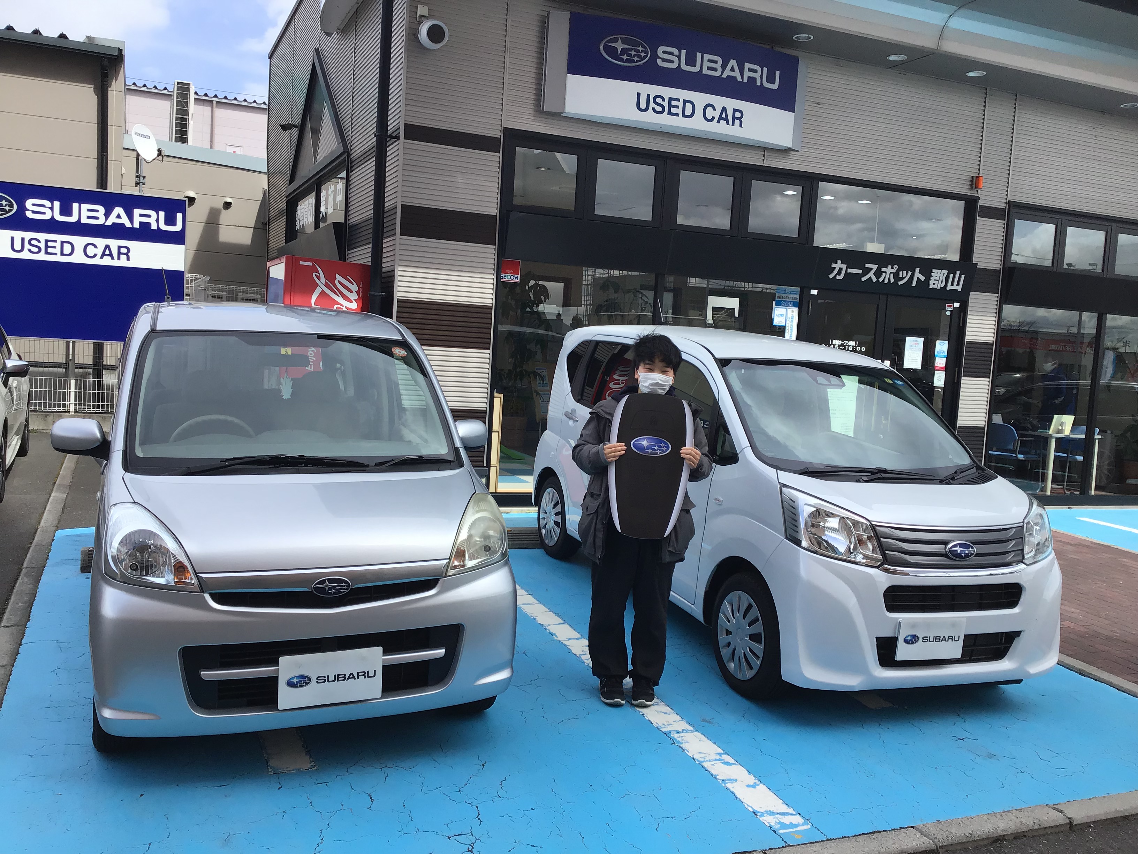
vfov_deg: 45.4
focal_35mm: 31
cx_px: 569
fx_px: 1019
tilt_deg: -4.1
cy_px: 427
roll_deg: -3.7
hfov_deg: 58.4
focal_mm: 3.3
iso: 25
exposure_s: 1/905
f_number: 2.4
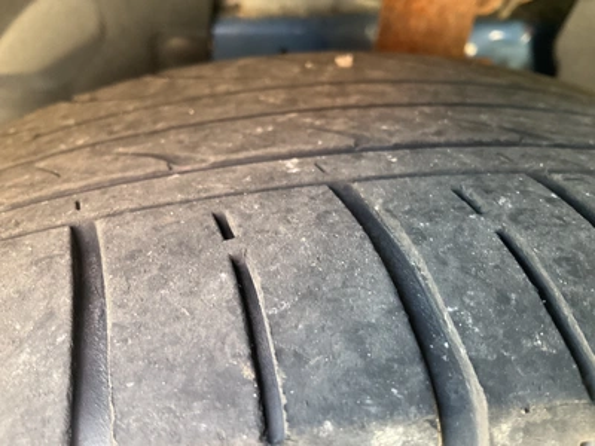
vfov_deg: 48.2
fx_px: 498
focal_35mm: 29
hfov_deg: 61.7
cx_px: 298
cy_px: 223
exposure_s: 1/60
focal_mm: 3
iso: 160
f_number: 1.8
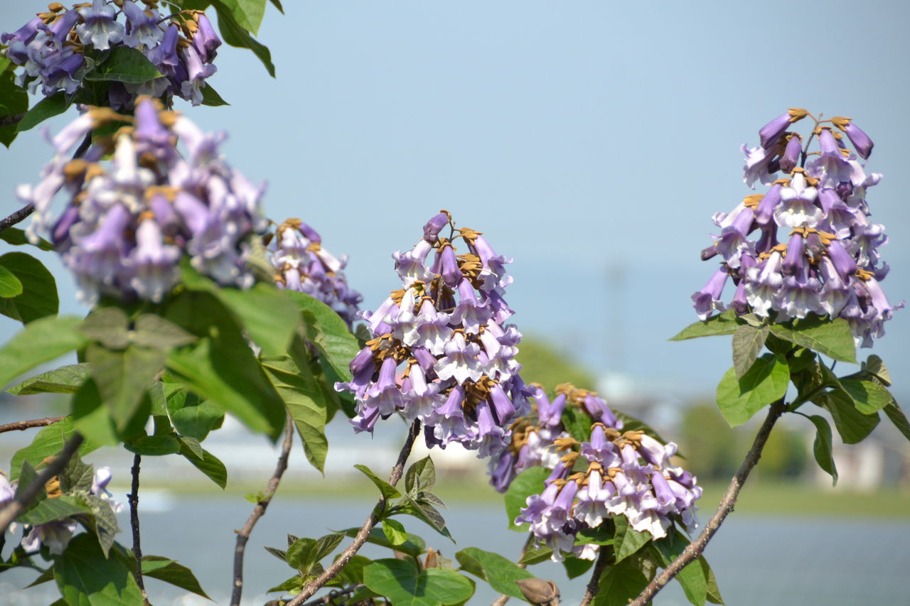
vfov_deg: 4.6
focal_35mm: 300
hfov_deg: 6.9
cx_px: 455
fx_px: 7582
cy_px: 303
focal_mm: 200
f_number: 6.3
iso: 800
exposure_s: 1/2500
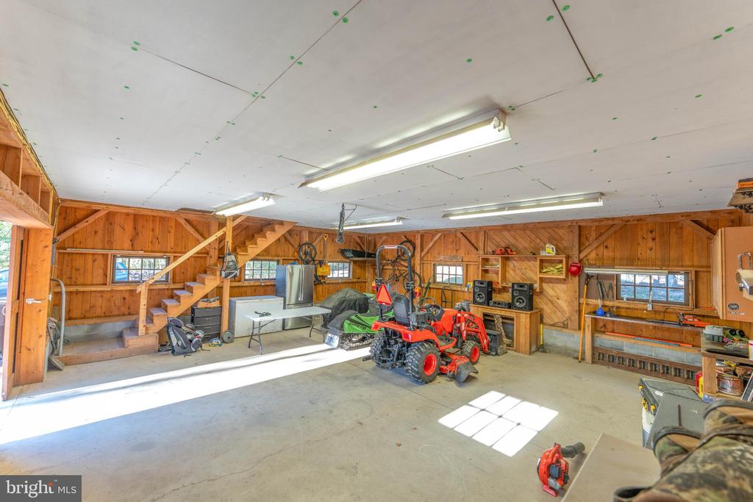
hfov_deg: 104.2
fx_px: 293
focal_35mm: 14
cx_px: 376
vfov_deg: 81.2
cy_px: 251
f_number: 5.6
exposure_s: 1/15
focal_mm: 14
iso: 320
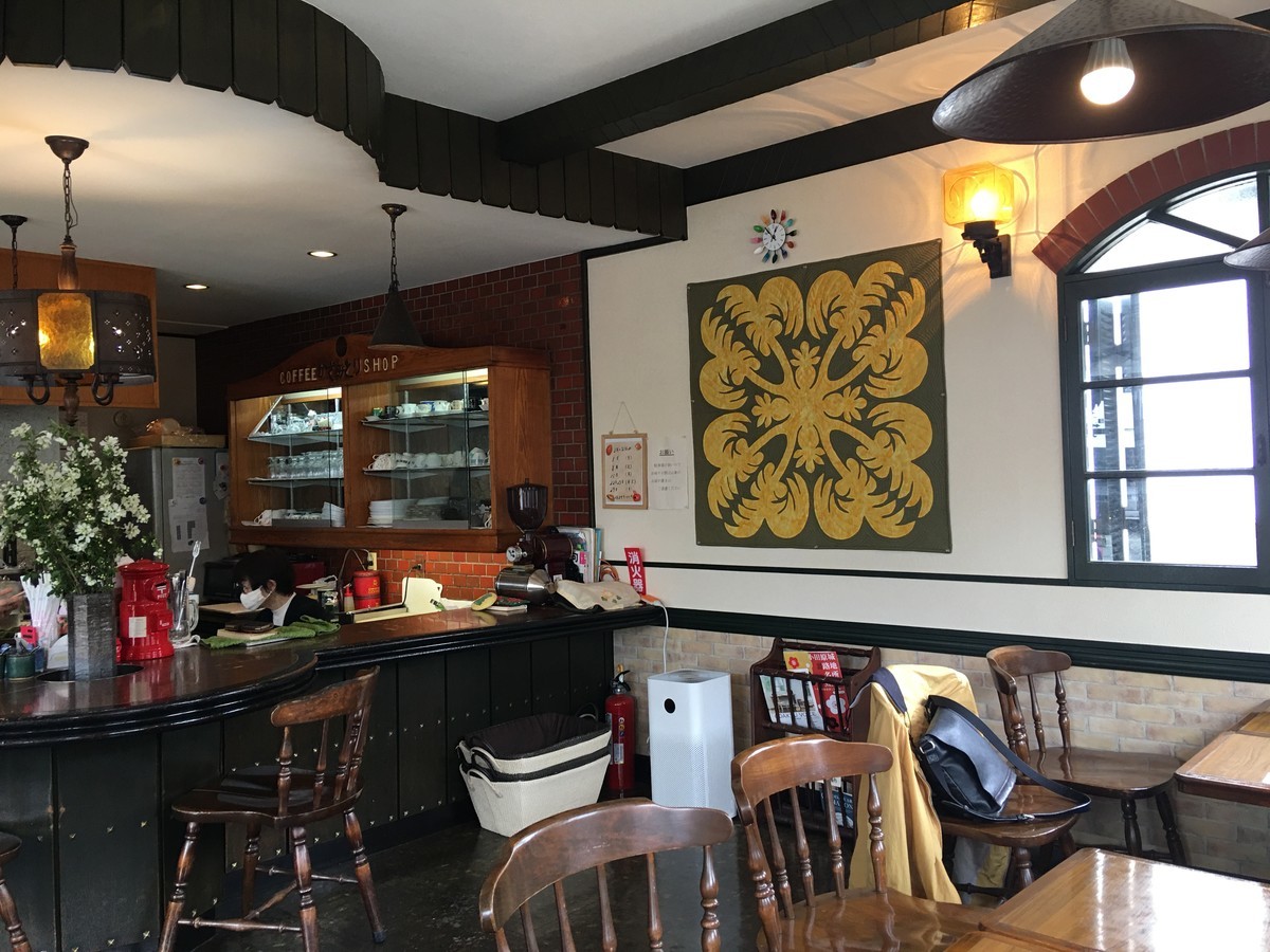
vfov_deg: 48.2
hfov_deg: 61.7
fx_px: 1064
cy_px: 476
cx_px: 635
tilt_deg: +1.1
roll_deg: +1.8
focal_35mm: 29
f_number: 2.2
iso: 40
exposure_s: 1/30
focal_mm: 4.15
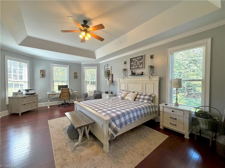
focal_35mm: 14
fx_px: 91
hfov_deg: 102.1
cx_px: 112
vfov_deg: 85.7
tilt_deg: -0.8
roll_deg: +0.3
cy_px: 84
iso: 200
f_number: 2.2
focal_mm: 2.22
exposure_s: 1/120
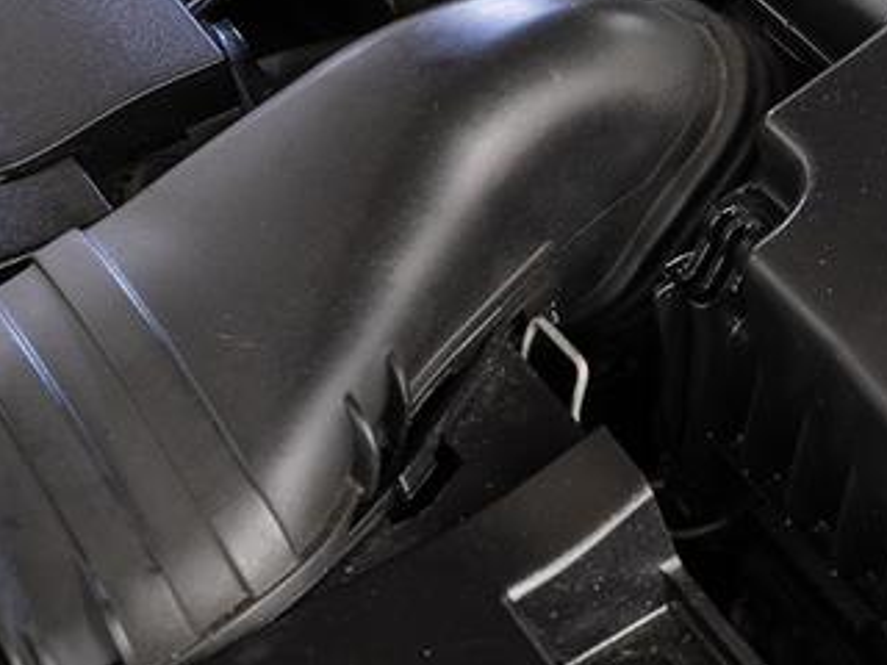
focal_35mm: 104
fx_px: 2665
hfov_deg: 16.4
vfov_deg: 13.6
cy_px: -244
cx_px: 1502
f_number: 7.1
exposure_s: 2
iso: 100
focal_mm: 24
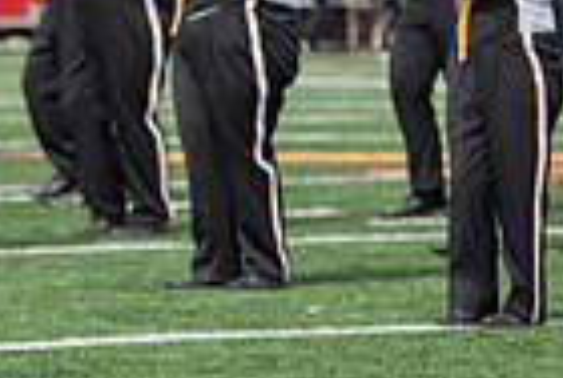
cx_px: -261
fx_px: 7131
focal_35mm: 455
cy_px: 30
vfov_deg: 3.0
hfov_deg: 4.5
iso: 160
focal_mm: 110
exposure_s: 1/1250
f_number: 3.5
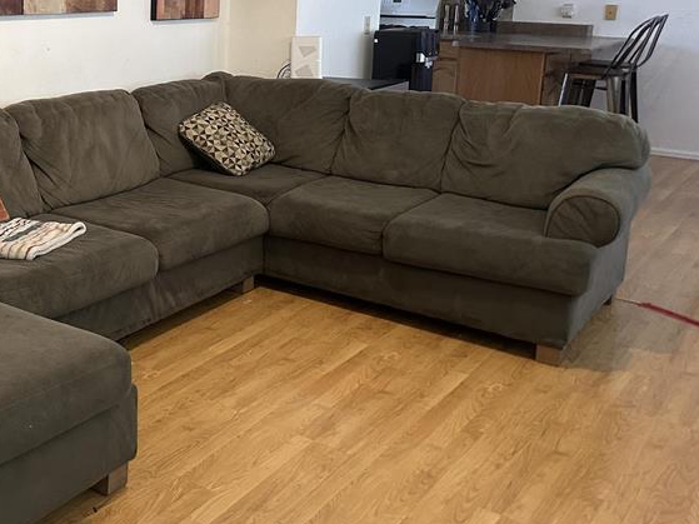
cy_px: 159
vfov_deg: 32.5
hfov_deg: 41.3
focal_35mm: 44
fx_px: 888
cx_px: 151
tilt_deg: -12.5
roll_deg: -0.5
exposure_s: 1/60
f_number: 1.78
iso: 400
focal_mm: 6.86
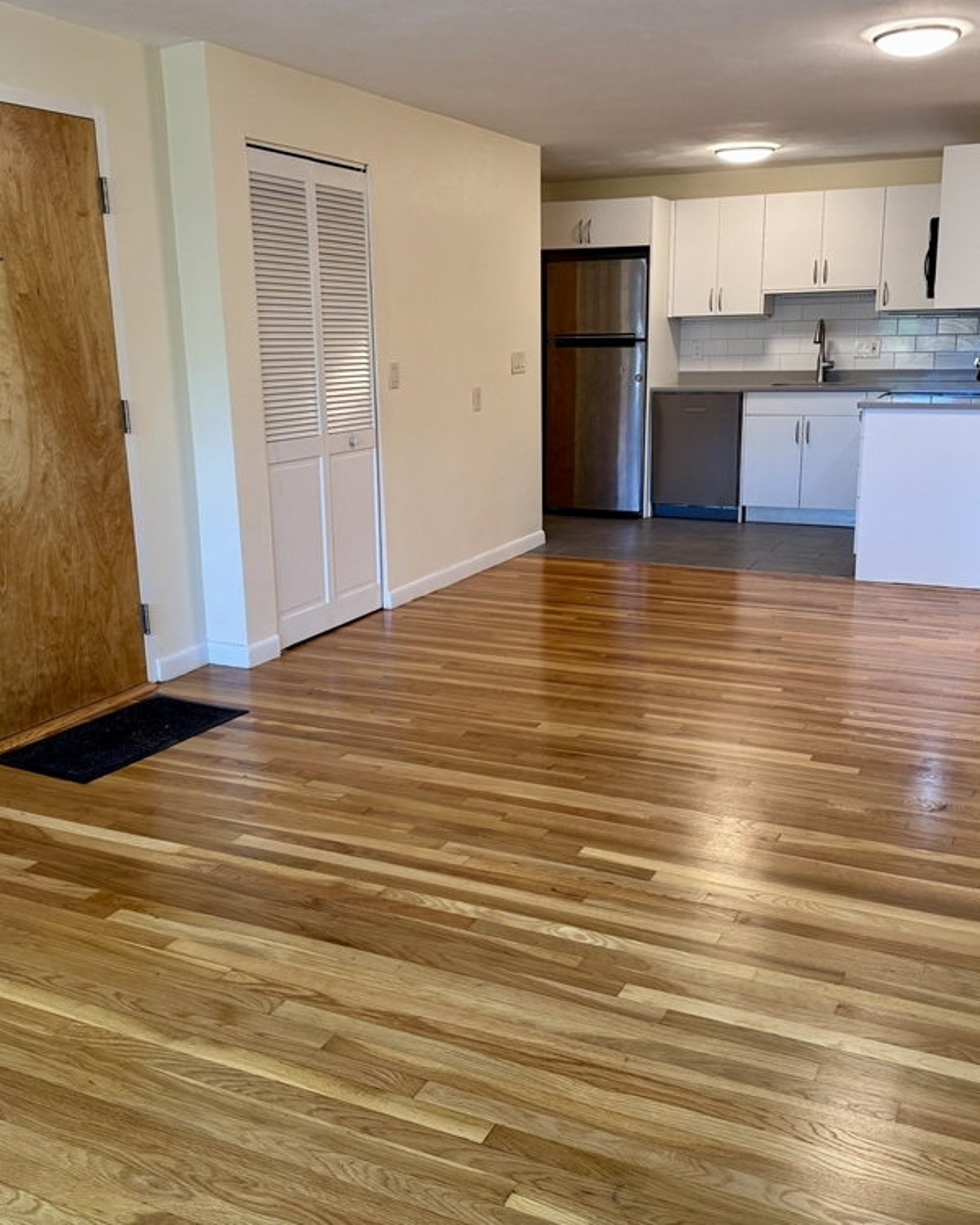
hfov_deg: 45.8
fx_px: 1160
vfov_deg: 55.7
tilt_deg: -13.8
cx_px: 497
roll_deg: +1.0
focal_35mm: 32
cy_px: 601
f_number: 1.78
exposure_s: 1/60
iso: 125
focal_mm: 6.76
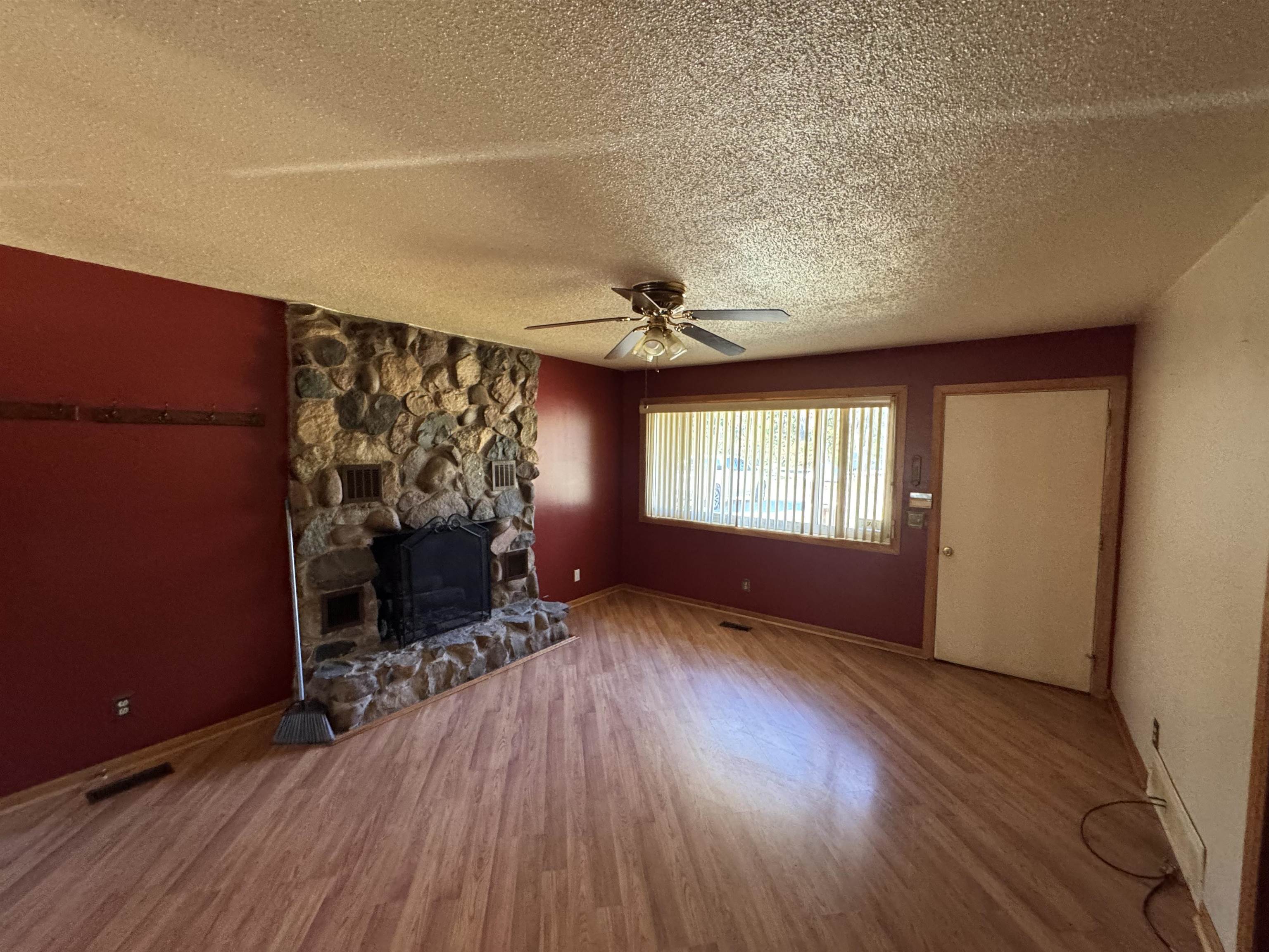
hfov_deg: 102.1
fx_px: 513
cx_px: 634
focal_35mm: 14
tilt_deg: -3.2
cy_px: 476
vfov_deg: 85.7
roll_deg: -0.7
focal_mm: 2.22
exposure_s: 1/60
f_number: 2.2
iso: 500
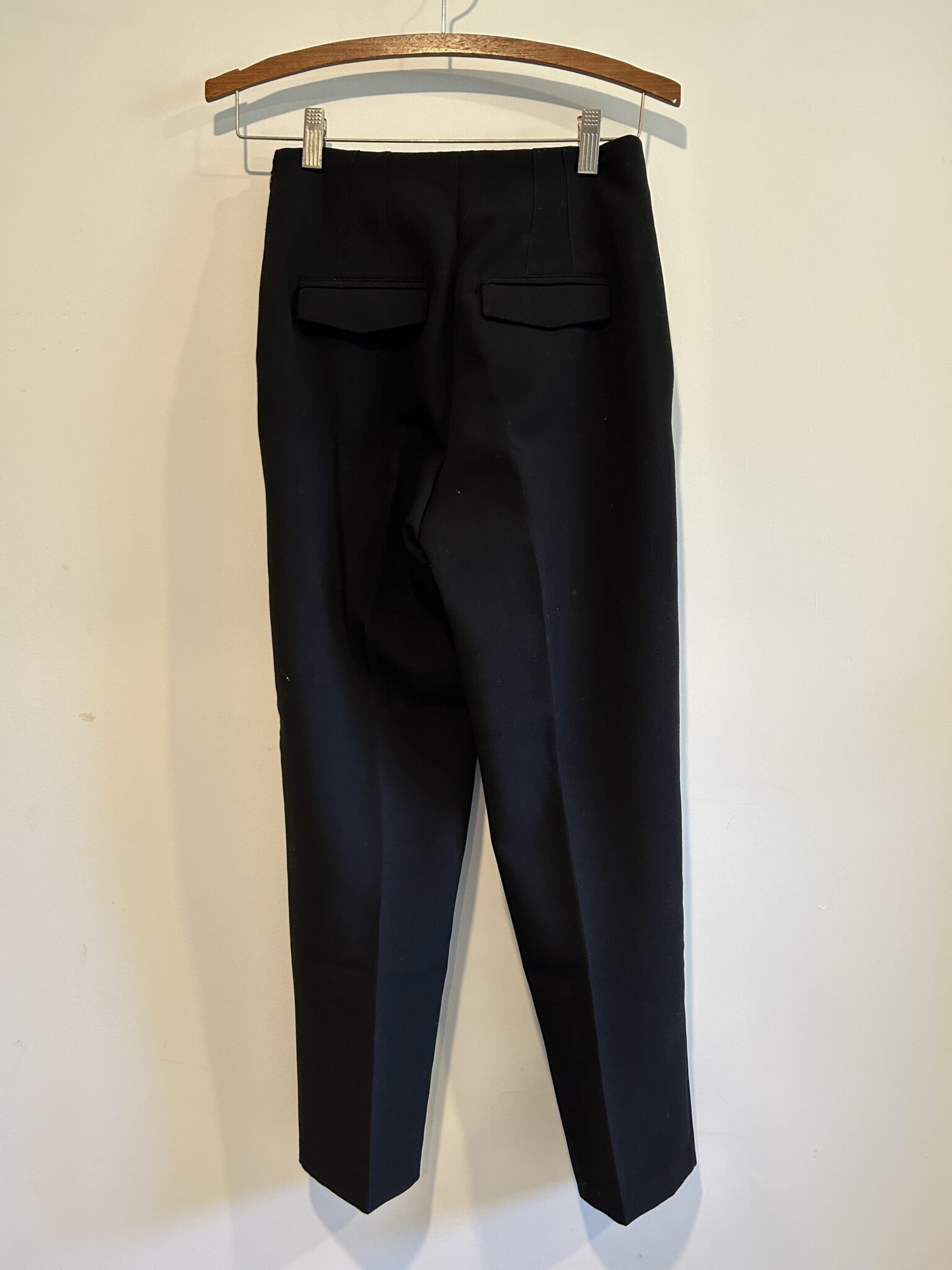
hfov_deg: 53.1
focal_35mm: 26
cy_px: 635
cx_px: 476
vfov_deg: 67.3
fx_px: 953
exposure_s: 1/60
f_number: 1.5
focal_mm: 5.7
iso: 160
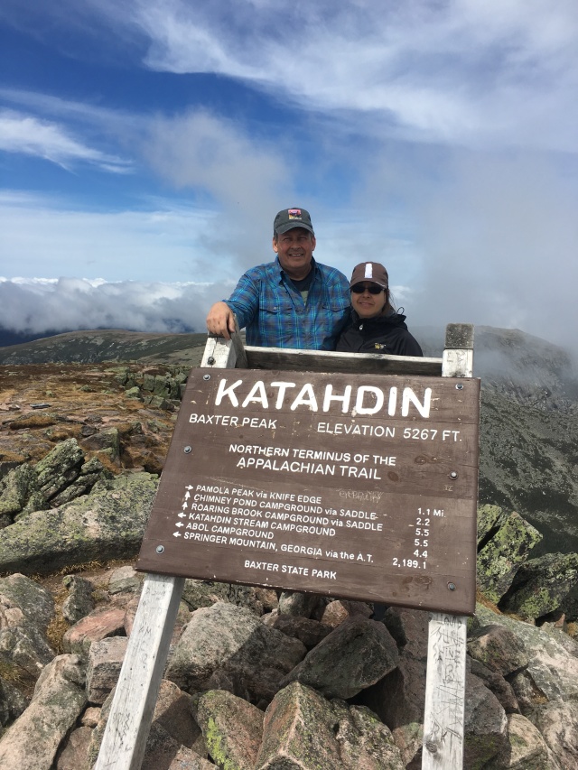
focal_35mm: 29
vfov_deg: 61.7
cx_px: 289
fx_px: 645
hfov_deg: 48.2
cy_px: 385
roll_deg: -3.2
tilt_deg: -6.7
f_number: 2.2
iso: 25
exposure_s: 1/2653
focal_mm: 4.15
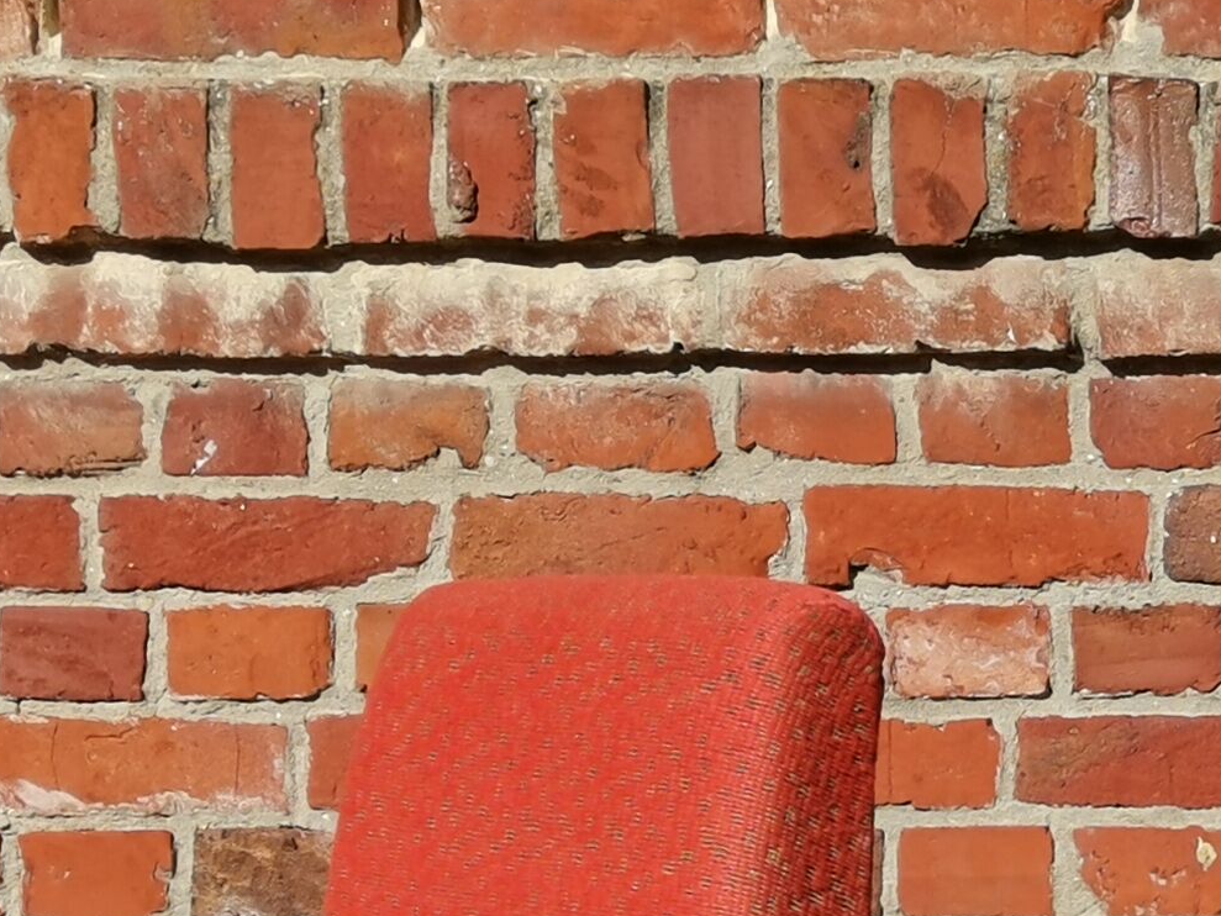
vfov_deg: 8.8
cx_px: 1407
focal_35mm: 166
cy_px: 1237
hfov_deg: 11.7
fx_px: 5856
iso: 50
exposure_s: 1/2755
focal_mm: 5.58
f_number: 1.8
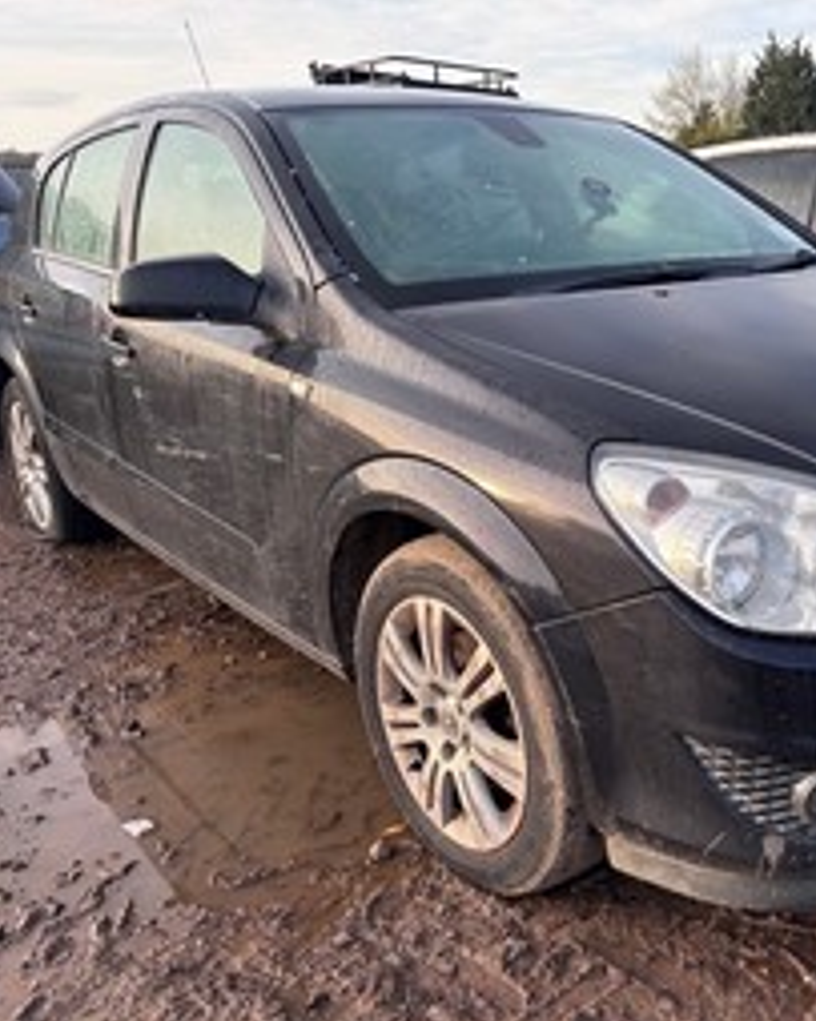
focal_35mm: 35
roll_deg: -0.6
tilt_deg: -16.5
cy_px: 523
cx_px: 631
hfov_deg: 40.8
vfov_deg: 51.5
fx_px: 1057
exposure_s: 1/393
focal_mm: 5.96
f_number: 1.6
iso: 50
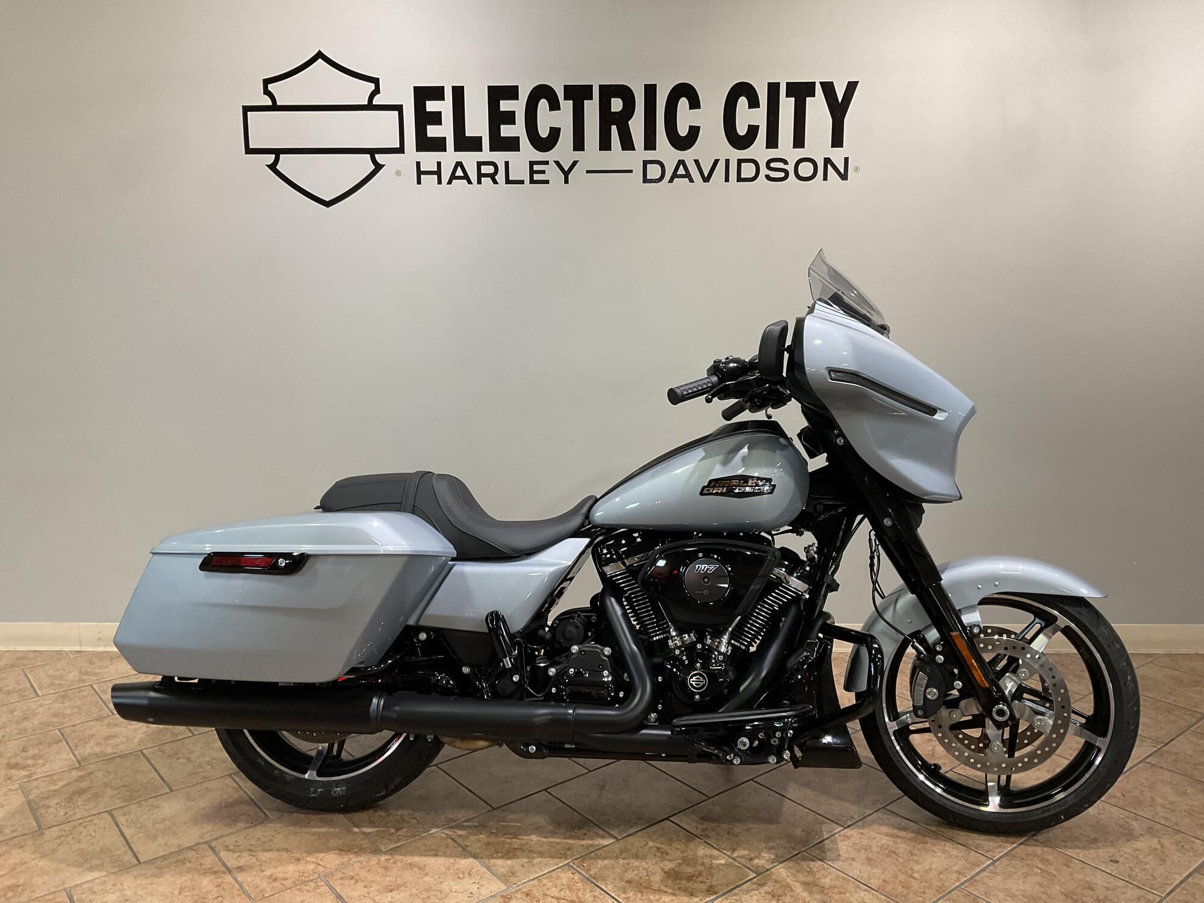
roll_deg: -0.1
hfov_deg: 61.7
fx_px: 1009
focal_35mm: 29
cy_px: 452
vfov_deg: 48.2
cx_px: 602
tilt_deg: -10.5
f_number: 1.8
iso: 64
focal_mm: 3
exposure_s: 1/60
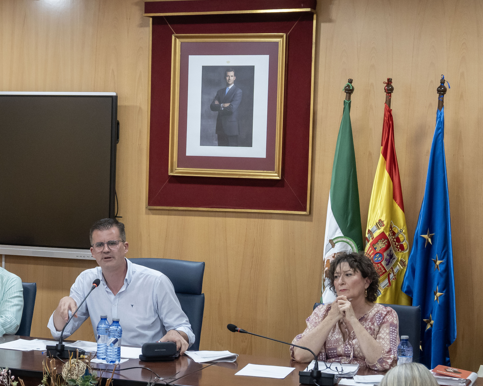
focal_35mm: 85
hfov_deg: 22.4
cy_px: 225
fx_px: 1211
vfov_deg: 18.1
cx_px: 135
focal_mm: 39
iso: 2200
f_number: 5.6
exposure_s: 1/60
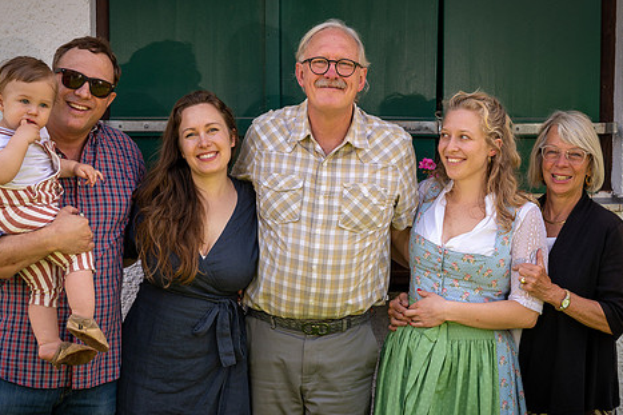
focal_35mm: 72
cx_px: 293
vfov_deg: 18.9
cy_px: 235
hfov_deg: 28.1
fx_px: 1245
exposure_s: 1/200
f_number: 8
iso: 250
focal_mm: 58
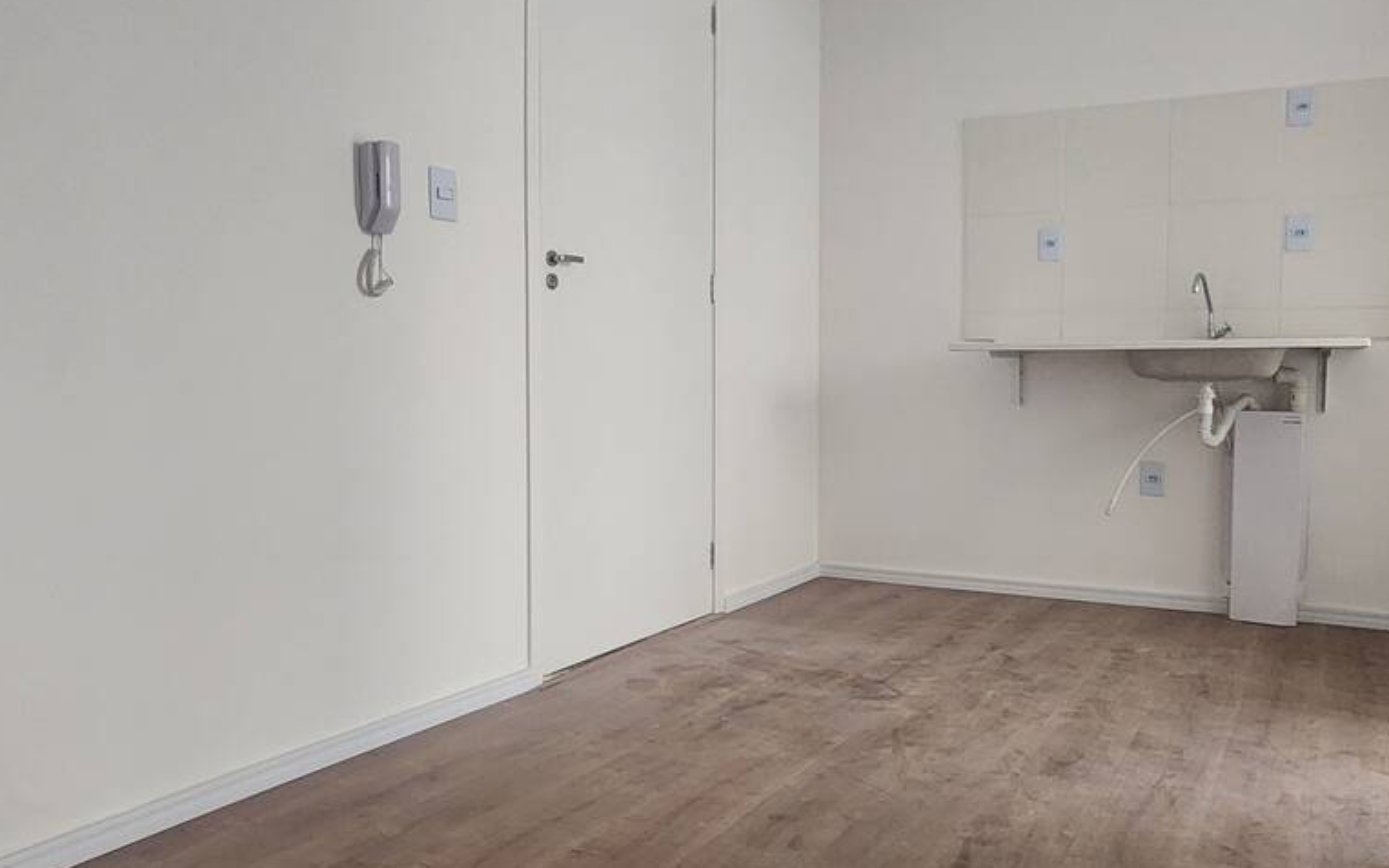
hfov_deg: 69.7
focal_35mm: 26
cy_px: 431
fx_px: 984
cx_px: 834
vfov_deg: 47.6
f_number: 2.2
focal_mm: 2.2
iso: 640
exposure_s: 1/30
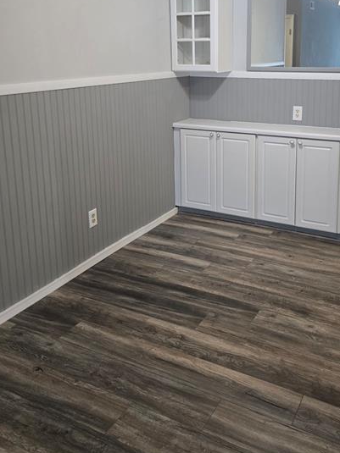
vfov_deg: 53.8
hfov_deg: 42.6
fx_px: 432
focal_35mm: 33
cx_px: 210
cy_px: 137
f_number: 1.7
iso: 320
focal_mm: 6.3
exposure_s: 1/120
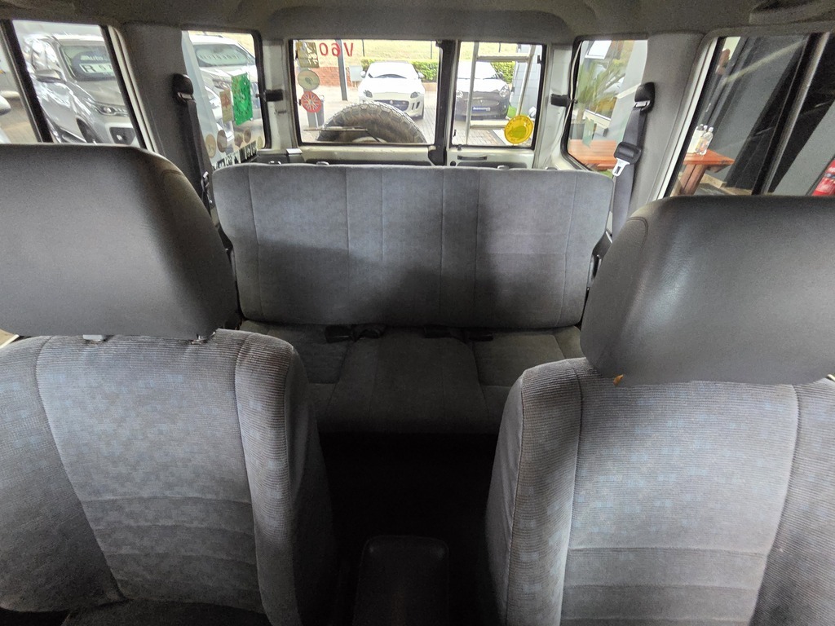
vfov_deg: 89.9
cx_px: 418
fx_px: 314
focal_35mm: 13
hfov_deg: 106.2
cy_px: 313
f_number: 2.2
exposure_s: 1/25
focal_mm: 2.2
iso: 1600
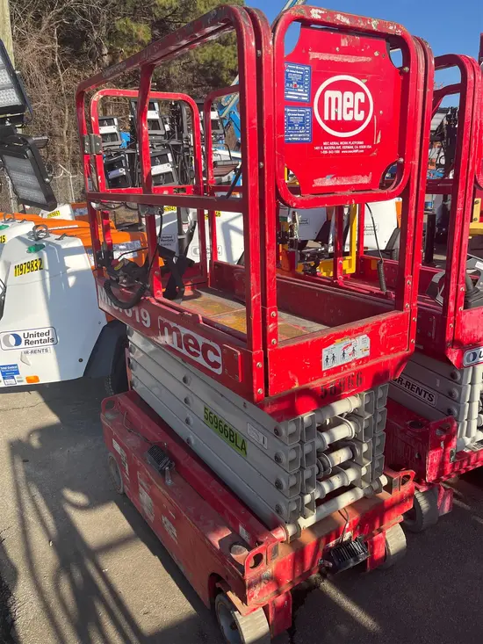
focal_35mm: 26
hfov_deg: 53.1
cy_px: 322
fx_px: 484
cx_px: 242
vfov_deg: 67.3
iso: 50
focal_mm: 5.1
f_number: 1.6
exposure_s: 1/1623
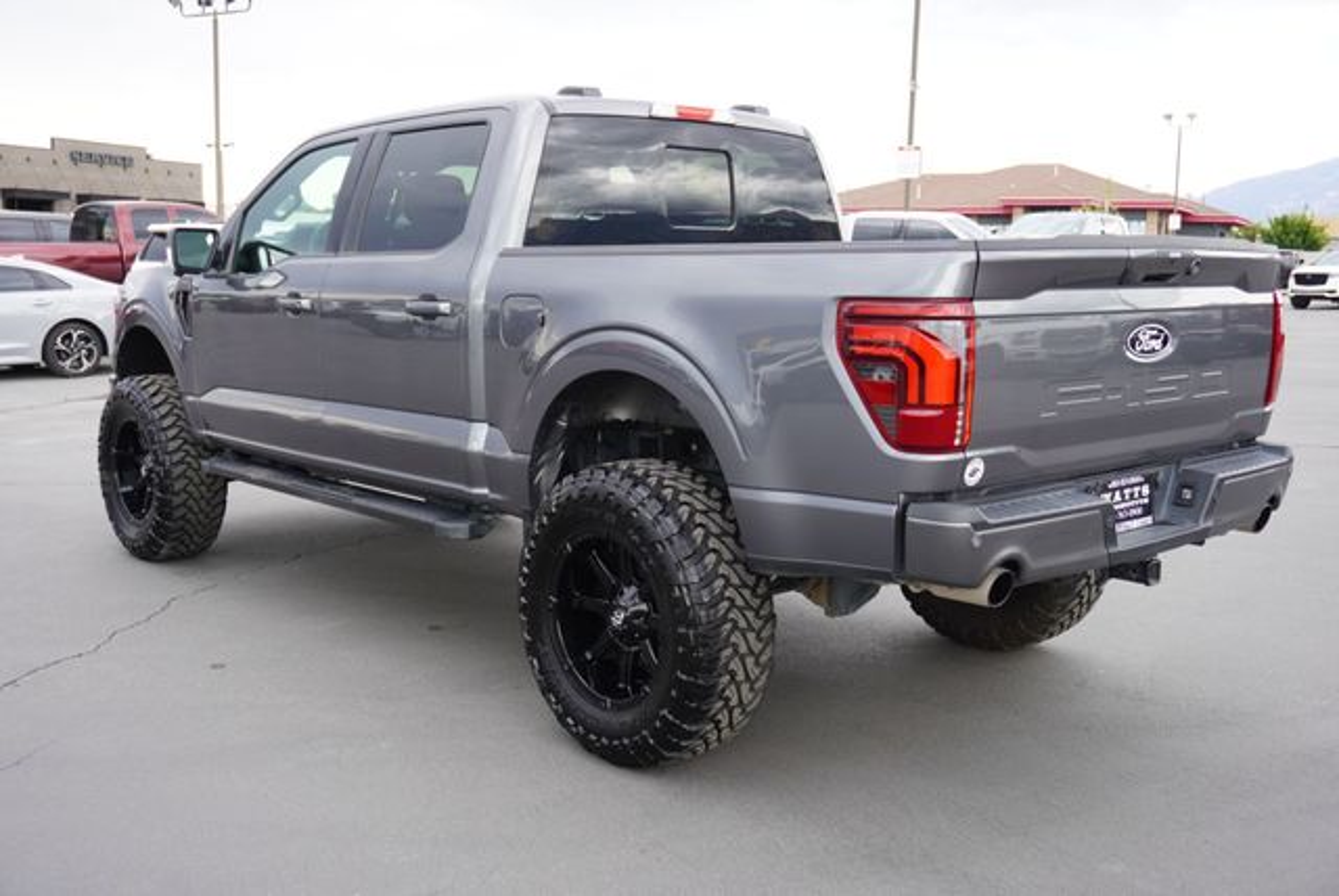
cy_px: 448
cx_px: 670
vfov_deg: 36.9
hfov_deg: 53.1
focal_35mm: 36
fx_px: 1340
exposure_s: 1/60
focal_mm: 24
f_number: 4.5
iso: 100
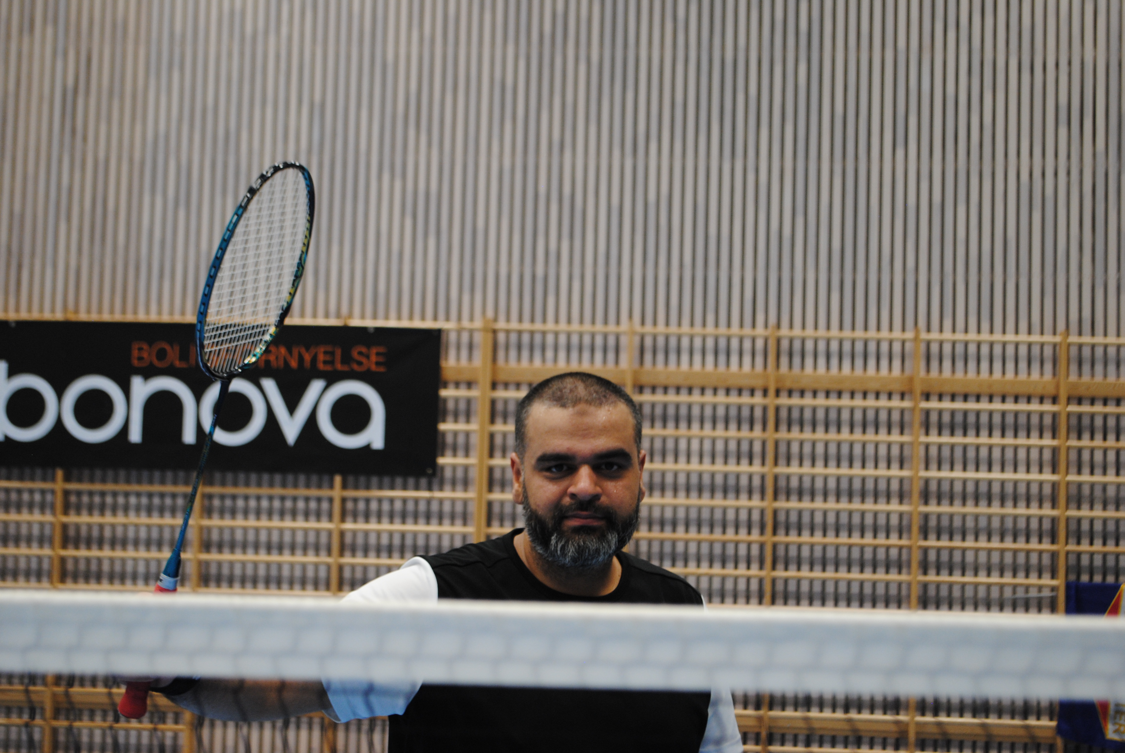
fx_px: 1877
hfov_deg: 33.4
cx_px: 562
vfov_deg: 22.7
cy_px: 376
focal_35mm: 60
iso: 400
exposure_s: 1/30
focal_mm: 40
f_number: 5.3
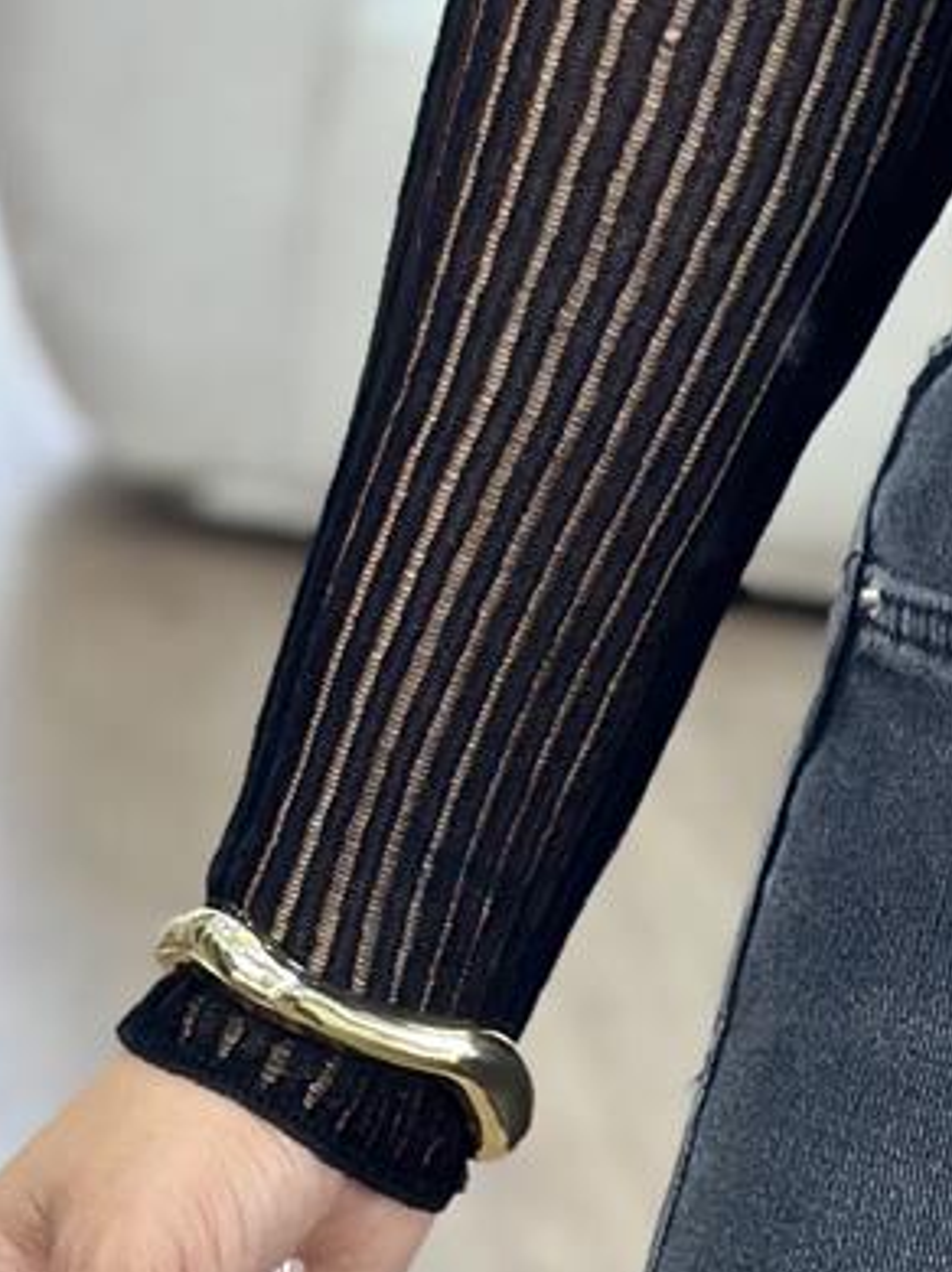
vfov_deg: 9.5
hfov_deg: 7.4
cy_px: 2394
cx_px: 1425
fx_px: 7232
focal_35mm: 197
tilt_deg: -48.8
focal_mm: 6.86
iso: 160
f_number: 1.78
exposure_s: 1/100
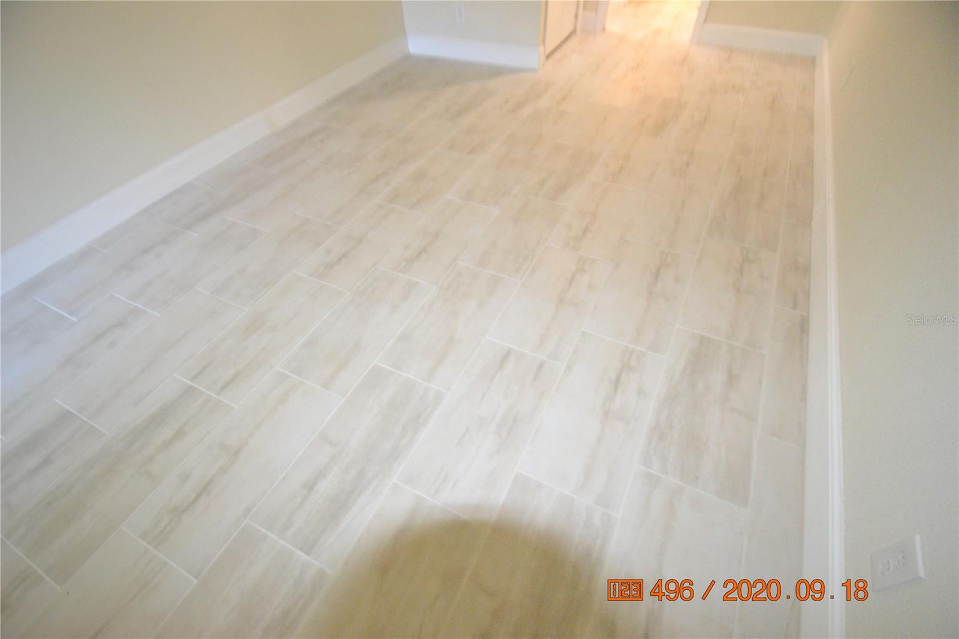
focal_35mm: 15
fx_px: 399
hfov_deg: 100.4
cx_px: 480
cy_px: 320
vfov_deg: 77.3
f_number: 3.5
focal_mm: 10
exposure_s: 1/60
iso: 900
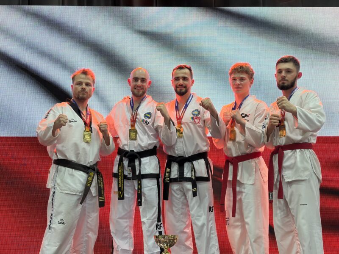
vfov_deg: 28.0
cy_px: 127
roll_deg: -0.8
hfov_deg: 36.8
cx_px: 170
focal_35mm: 52
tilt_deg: +7.3
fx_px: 509
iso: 32
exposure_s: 1/50
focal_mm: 5.96
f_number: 1.6
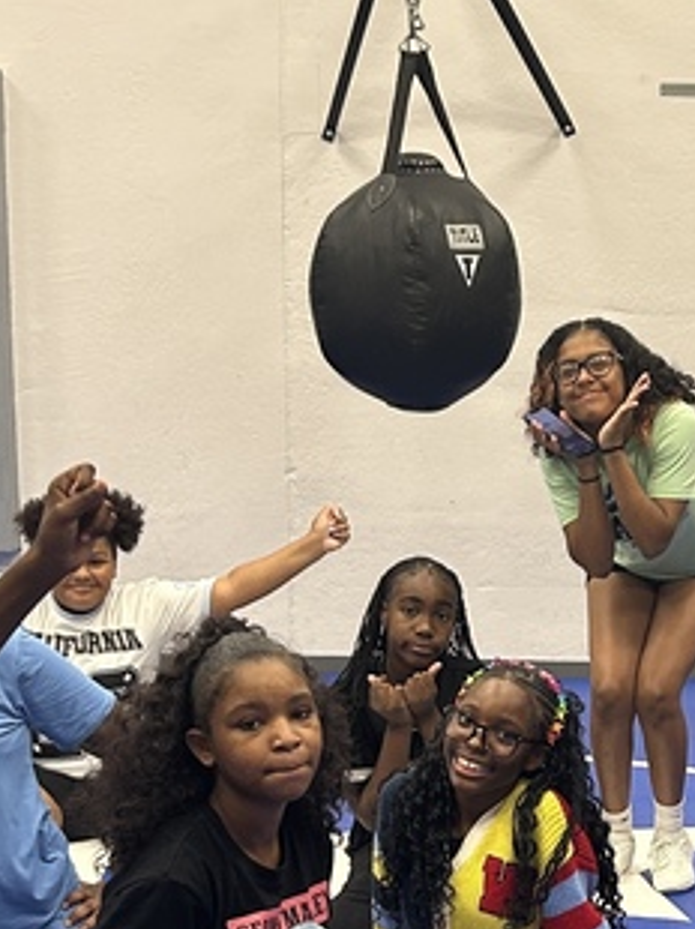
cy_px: 713
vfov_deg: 22.5
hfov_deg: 16.9
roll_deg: -0.8
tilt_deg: -11.2
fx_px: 2305
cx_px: 608
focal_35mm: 86
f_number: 1.5
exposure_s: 1/100
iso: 100
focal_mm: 5.7
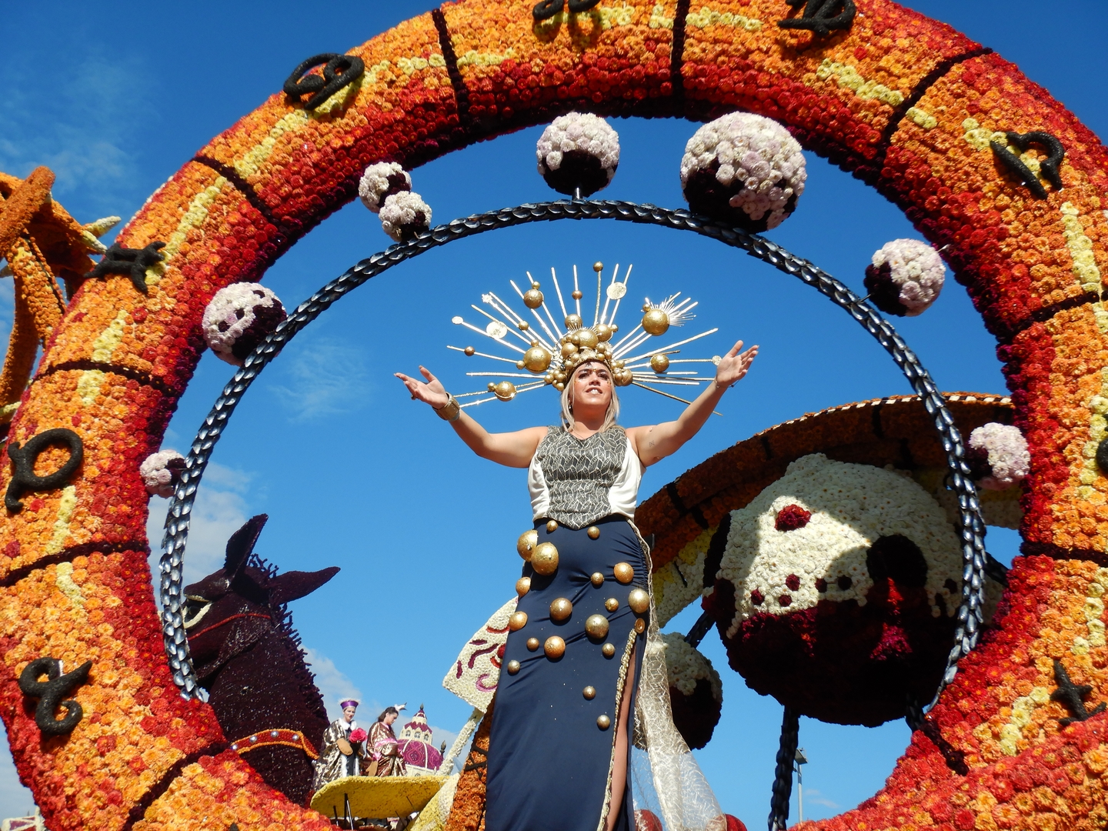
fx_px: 1184
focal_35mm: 37
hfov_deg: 50.1
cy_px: 416
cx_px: 554
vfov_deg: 38.7
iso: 125
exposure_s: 1/1000
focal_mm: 6.6
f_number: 4.2
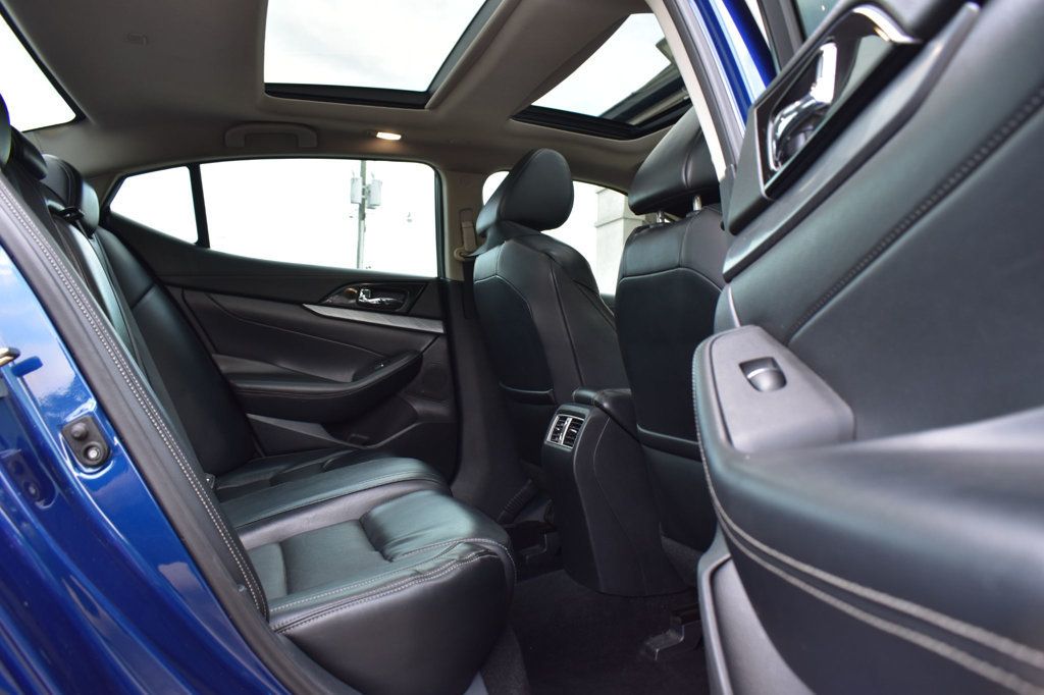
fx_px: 783
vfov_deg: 47.9
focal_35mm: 27
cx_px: 522
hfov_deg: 67.4
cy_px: 348
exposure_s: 1/20
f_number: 6.3
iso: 400
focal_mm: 18
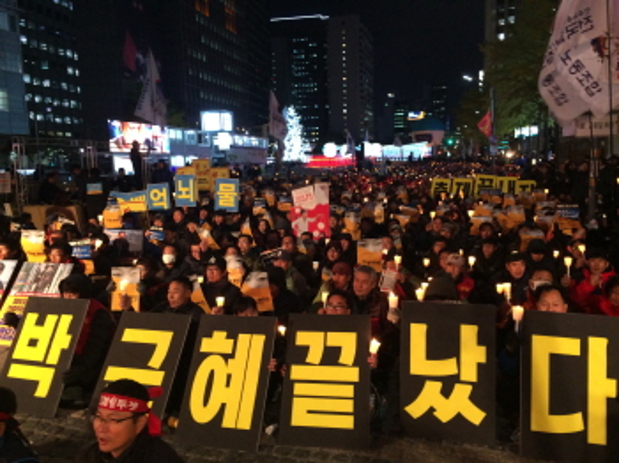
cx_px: 310
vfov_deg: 48.2
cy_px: 232
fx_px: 518
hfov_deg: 61.7
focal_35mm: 29
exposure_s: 1/30
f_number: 2.2
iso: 250
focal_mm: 4.15
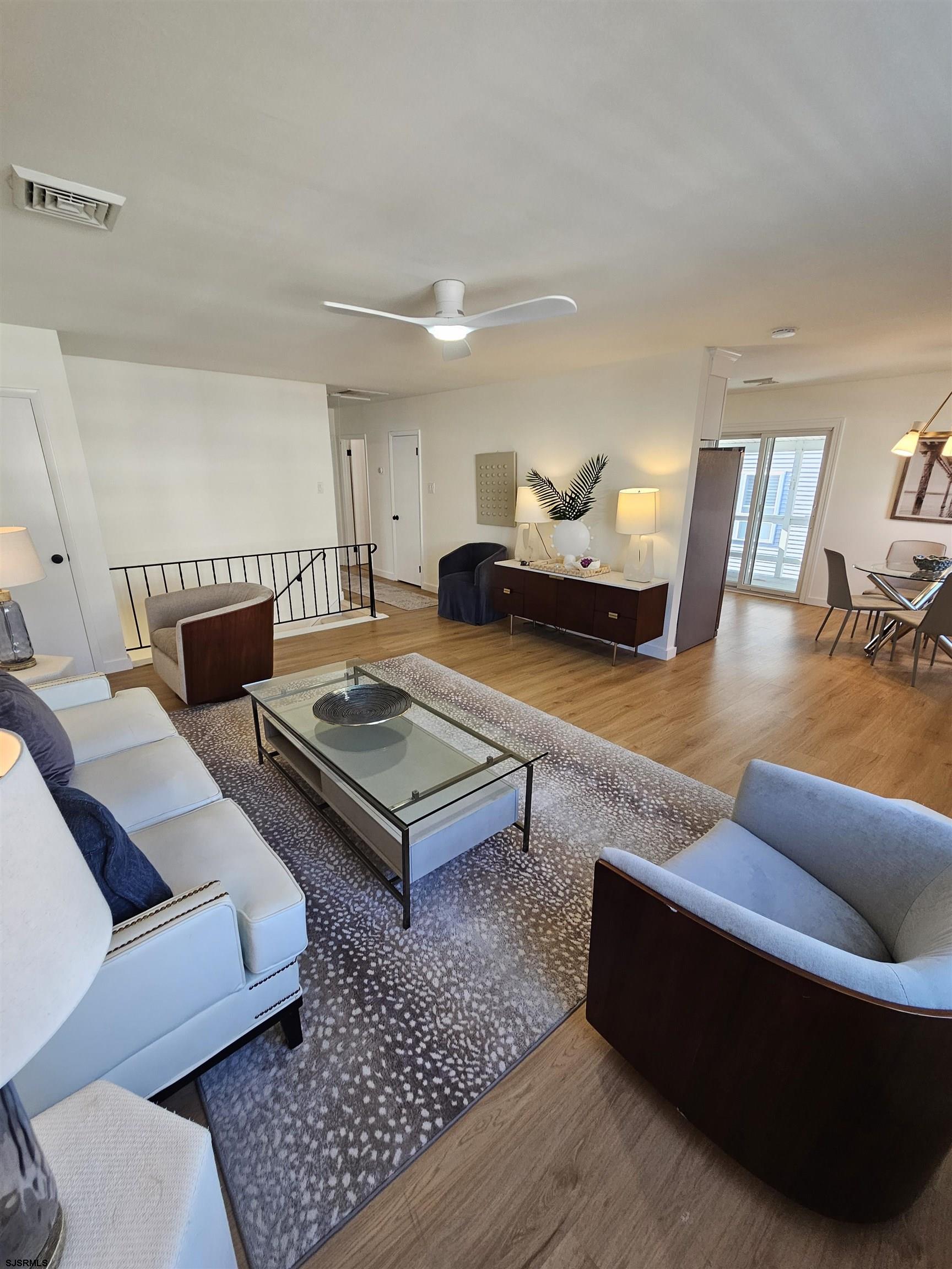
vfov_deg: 106.2
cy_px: 634
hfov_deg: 89.9
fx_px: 477
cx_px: 476
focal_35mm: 13
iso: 100
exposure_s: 1/60
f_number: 2.2
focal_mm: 2.2
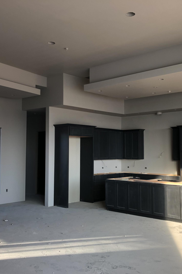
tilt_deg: +4.3
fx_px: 296
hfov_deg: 34.2
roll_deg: +0.7
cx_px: 101
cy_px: 137
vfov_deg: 49.6
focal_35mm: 39
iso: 50
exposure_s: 1/120
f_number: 1.8
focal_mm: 4
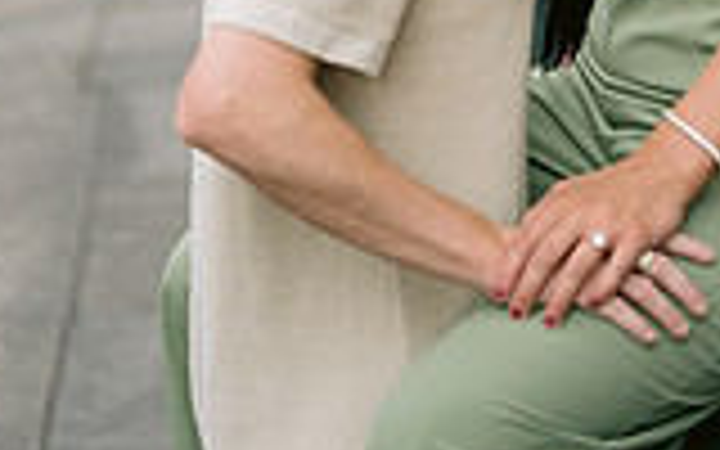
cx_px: 608
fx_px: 2806
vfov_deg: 8.7
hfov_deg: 14.5
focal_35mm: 143
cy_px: -423
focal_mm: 50
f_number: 2
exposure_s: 1/320
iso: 400
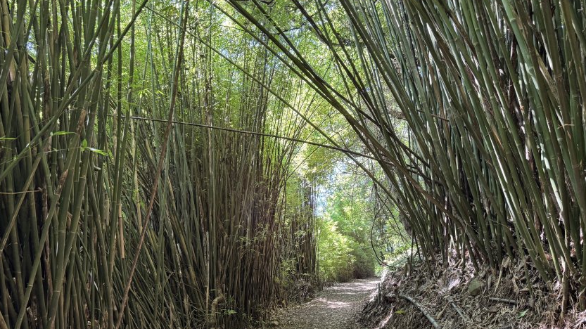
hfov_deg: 69.9
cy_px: 206
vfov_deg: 42.5
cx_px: 286
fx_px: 419
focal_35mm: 27
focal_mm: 6.76
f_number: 1.78
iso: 250
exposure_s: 1/60
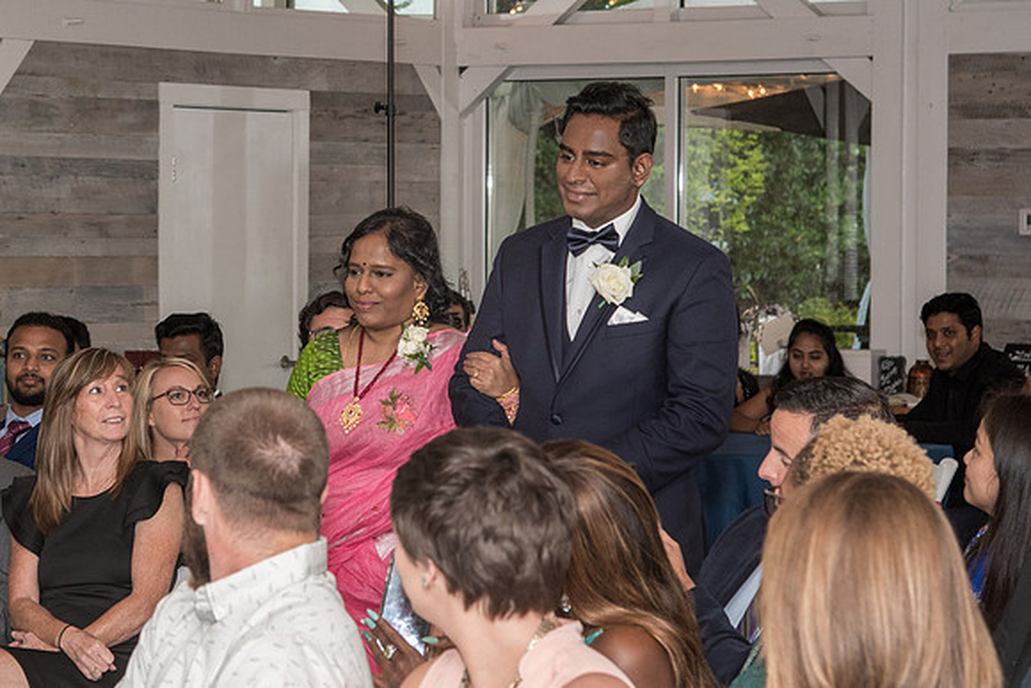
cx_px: 402
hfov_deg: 15.9
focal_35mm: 129
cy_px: 275
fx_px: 3697
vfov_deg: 10.6
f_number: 5.6
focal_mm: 70
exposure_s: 1/100
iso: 640
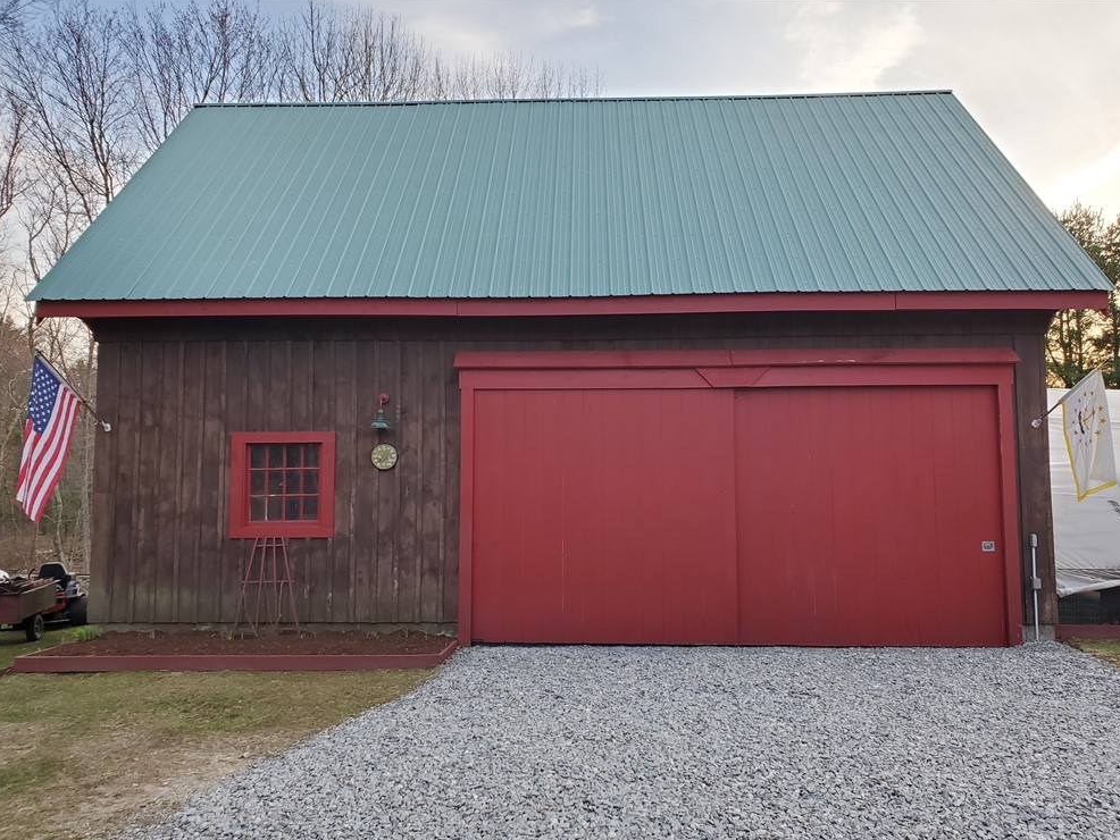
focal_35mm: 27
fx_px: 874
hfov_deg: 65.3
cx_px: 571
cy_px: 431
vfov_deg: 51.4
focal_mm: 4.3
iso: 80
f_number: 2.4
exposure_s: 1/86
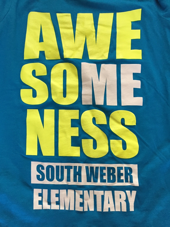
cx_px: 85
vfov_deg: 61.7
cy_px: 114
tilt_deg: -77.6
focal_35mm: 29
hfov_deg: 48.2
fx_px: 190
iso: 160
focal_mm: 4.15
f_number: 2.2
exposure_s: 1/30
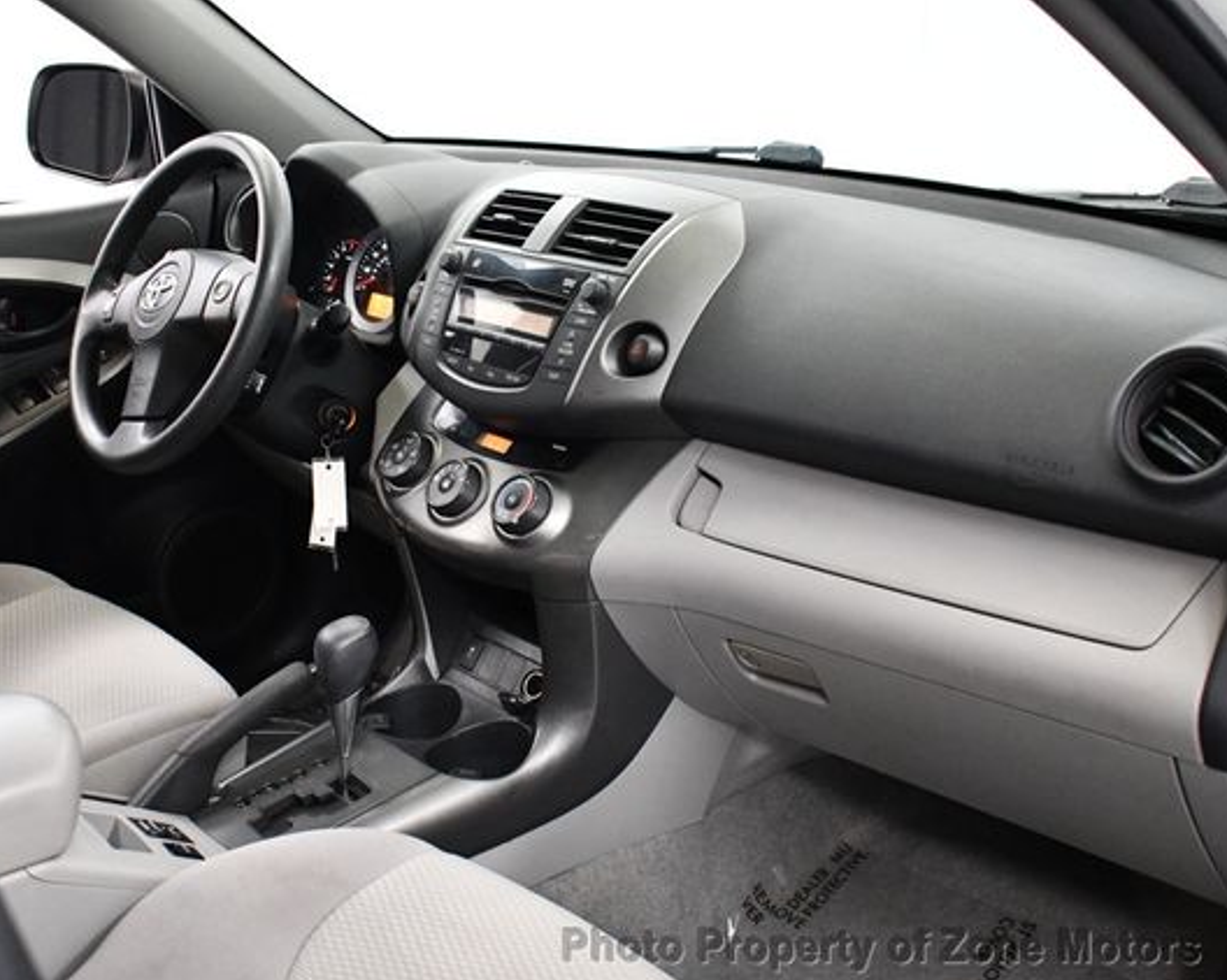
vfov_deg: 36.5
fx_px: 1488
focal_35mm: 41
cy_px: 495
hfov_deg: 44.7
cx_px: 534
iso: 2800
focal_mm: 18
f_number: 3.5
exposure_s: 1/125
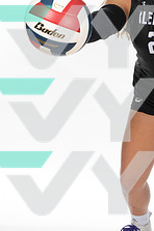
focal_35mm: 97
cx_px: 146
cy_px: 111
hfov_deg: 13.9
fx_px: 624
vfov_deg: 21.1
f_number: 7.1
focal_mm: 48
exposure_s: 1/320
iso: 800
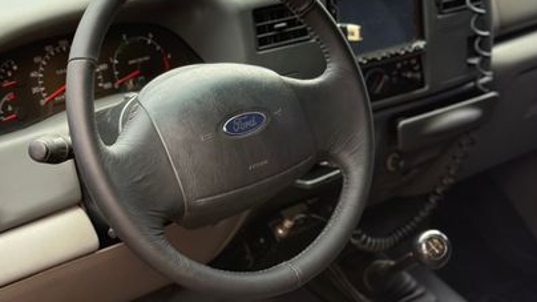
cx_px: 250
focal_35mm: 61
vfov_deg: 19.7
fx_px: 868
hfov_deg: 34.4
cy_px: 133
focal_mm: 6.76
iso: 200
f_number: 1.78
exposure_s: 1/181
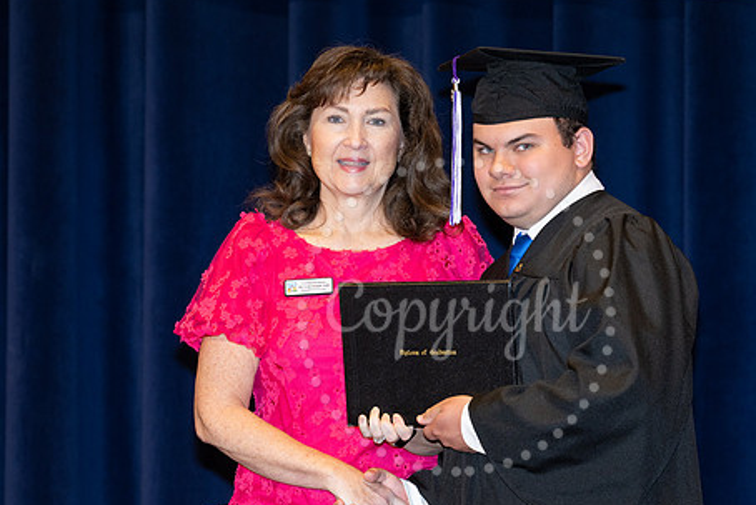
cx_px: 456
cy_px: 280
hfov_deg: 8.8
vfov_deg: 5.9
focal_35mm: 233
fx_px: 4894
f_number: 5.6
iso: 1000
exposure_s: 1/80
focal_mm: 165
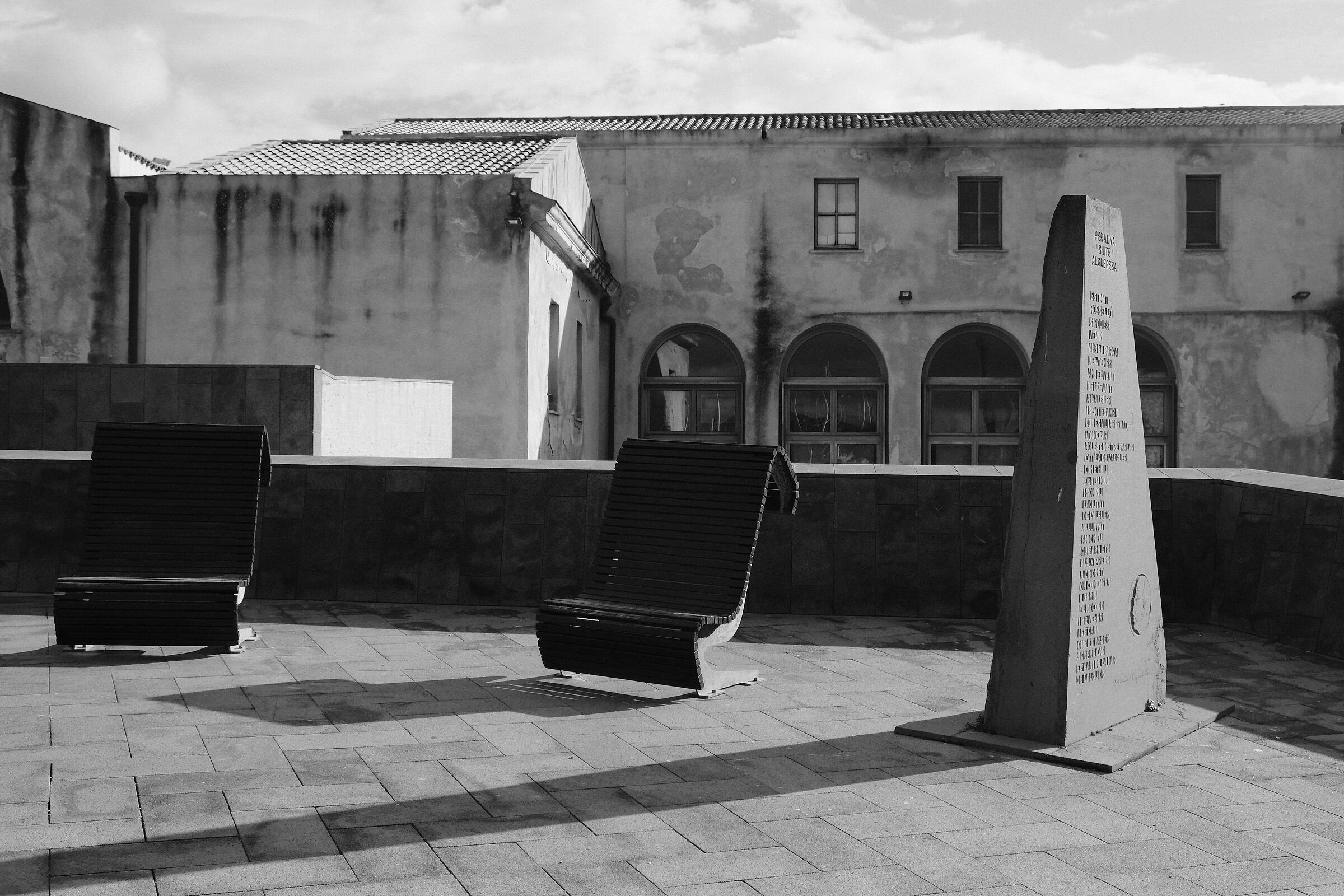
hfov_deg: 50.7
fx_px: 1419
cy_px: 448
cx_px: 672
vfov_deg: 35.1
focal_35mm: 38
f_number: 5
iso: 640
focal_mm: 25.4
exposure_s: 1/2500
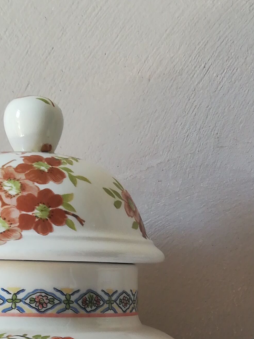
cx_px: 215
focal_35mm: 79
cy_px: 320
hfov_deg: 18.4
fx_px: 773
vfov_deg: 23.9
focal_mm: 3.83
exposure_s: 1/33.3
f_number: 2.2
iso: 80
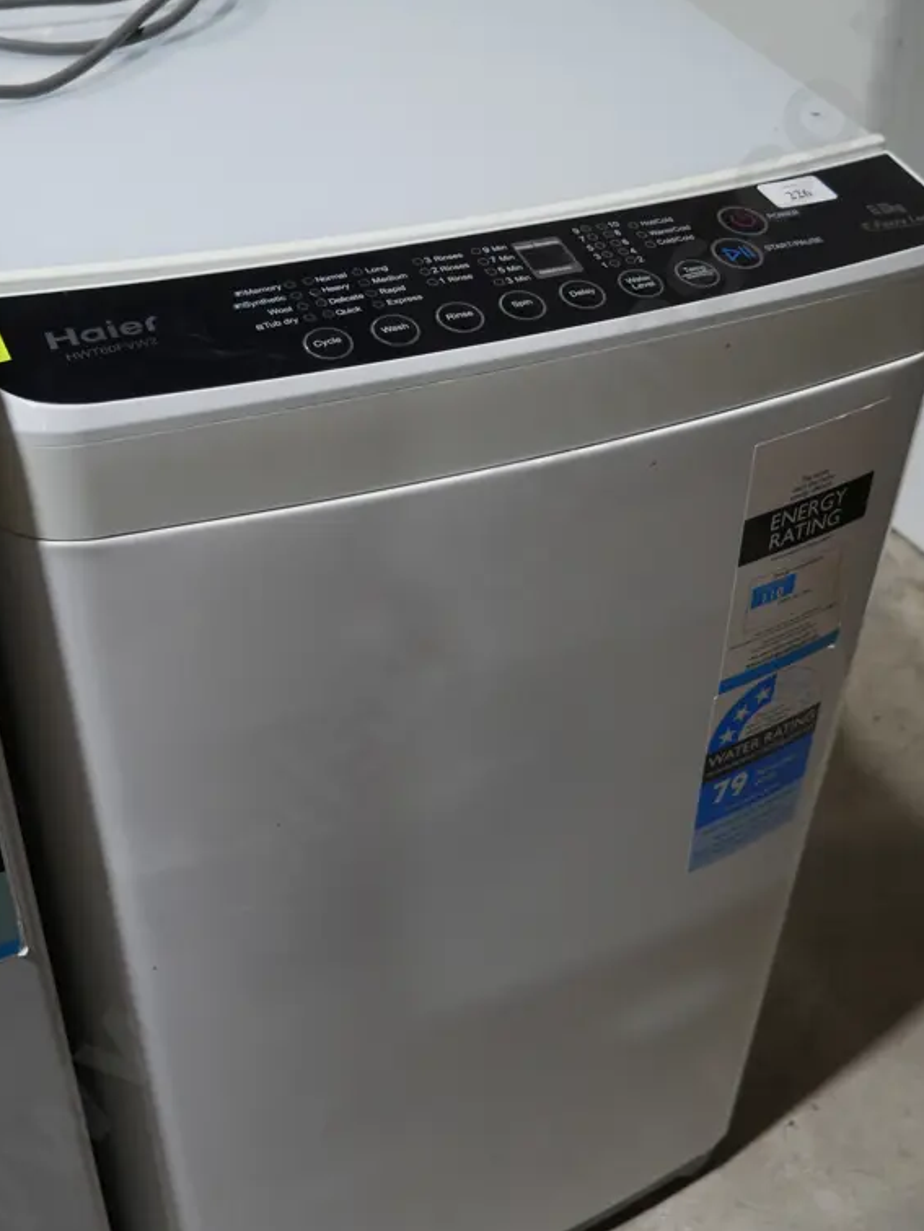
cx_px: 459
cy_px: 600
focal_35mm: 38
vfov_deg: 49.0
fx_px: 1351
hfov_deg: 37.8
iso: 200
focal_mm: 14
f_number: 3.5
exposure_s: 1/80
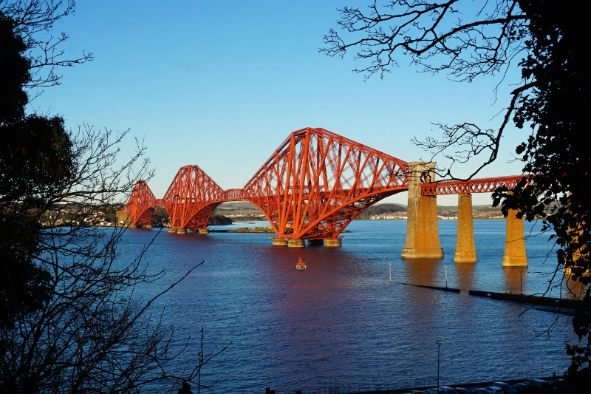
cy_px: 197
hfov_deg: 43.6
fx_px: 739
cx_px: 296
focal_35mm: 45
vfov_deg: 29.9
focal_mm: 30
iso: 100
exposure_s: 1/80
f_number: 13
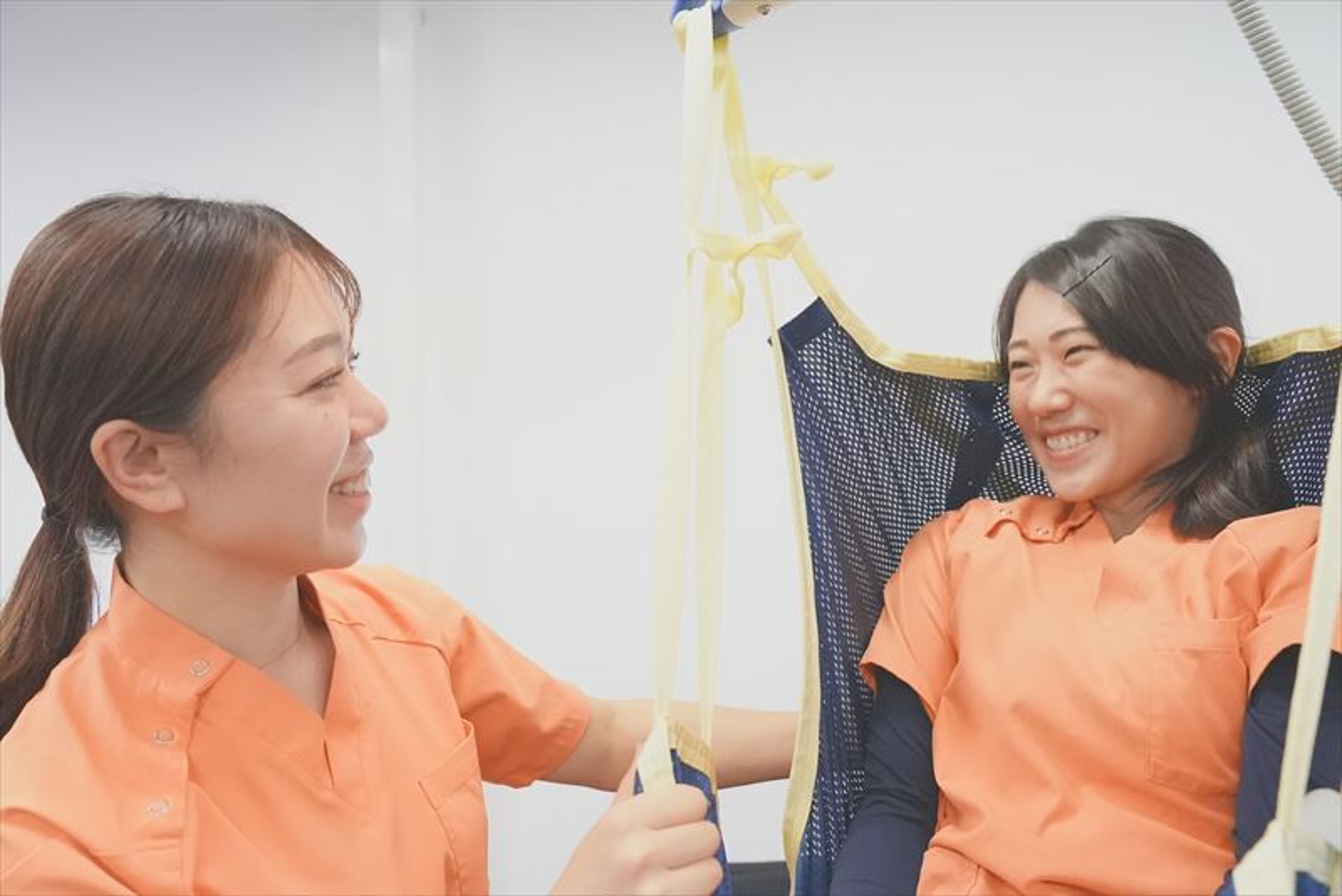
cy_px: 448
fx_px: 1081
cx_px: 671
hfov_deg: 63.6
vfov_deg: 45.0
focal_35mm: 29
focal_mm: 29
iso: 12800
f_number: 4.5
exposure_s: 1/80
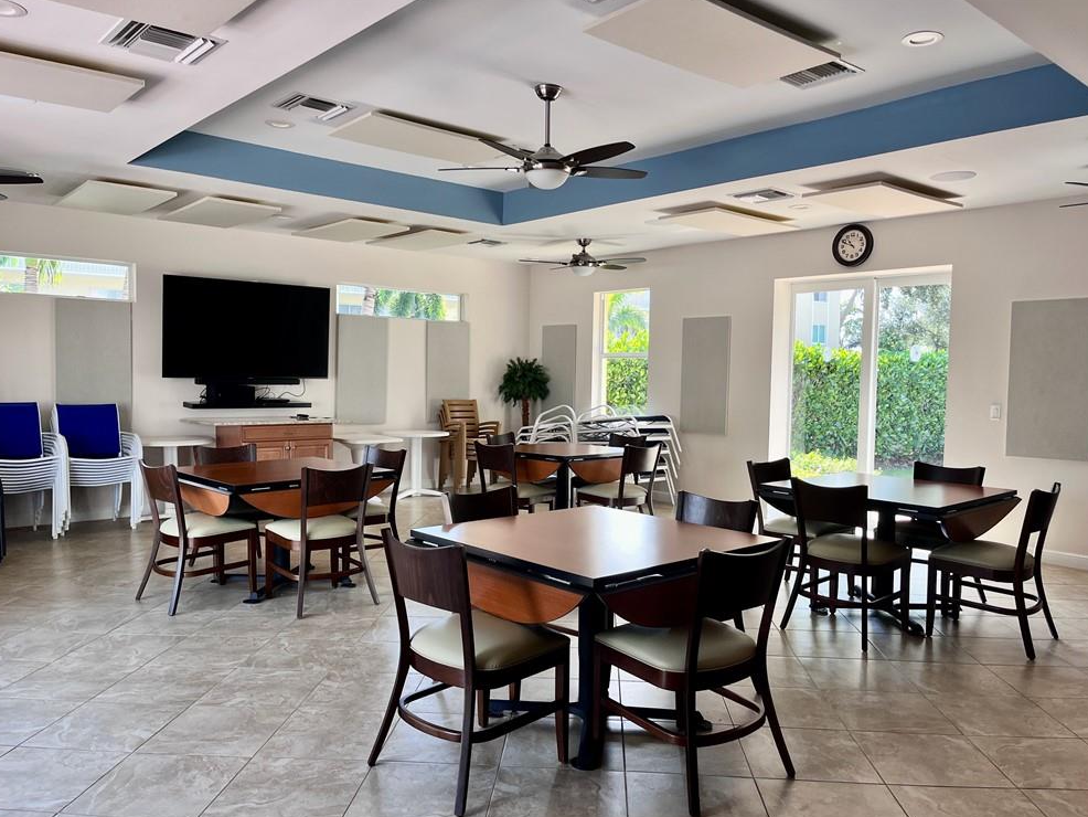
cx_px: 538
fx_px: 849
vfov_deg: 51.4
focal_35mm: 27
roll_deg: -0.8
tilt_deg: -2.3
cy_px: 417
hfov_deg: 65.3
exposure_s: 1/122
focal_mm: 5.1
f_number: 1.6
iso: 64
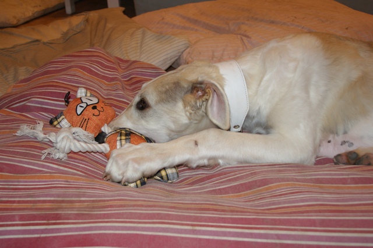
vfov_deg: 31.9
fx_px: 435
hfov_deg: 46.4
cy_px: 124
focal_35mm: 42
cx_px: 186
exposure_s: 1/60
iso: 400
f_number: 5.6
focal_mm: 28
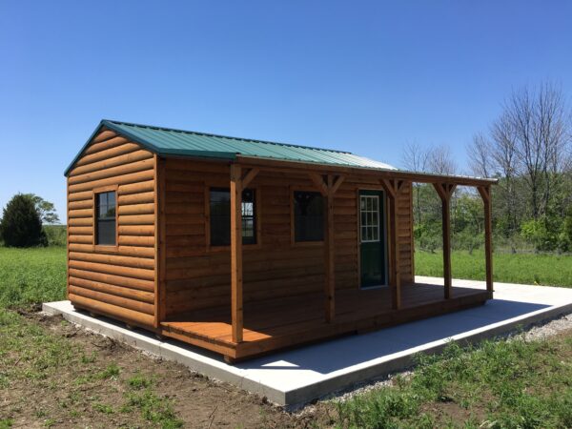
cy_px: 214
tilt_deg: +0.0
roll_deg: +1.4
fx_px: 479
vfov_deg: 48.2
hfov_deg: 61.7
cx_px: 286
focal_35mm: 29
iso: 25
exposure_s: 1/1040
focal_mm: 4.15
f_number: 2.2
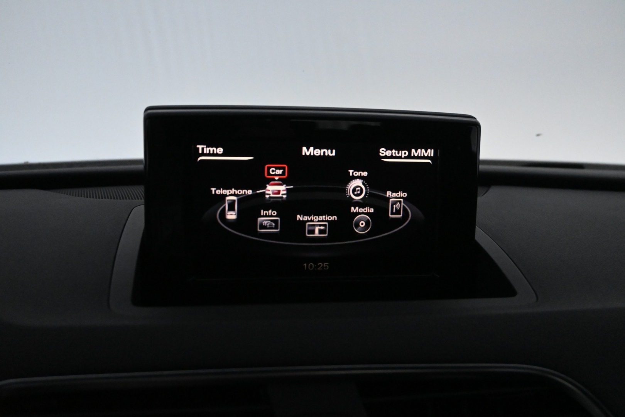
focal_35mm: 34
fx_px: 599
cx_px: 312
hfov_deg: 55.1
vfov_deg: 38.4
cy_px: 208
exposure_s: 1/400
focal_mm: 23
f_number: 4.5
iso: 6400
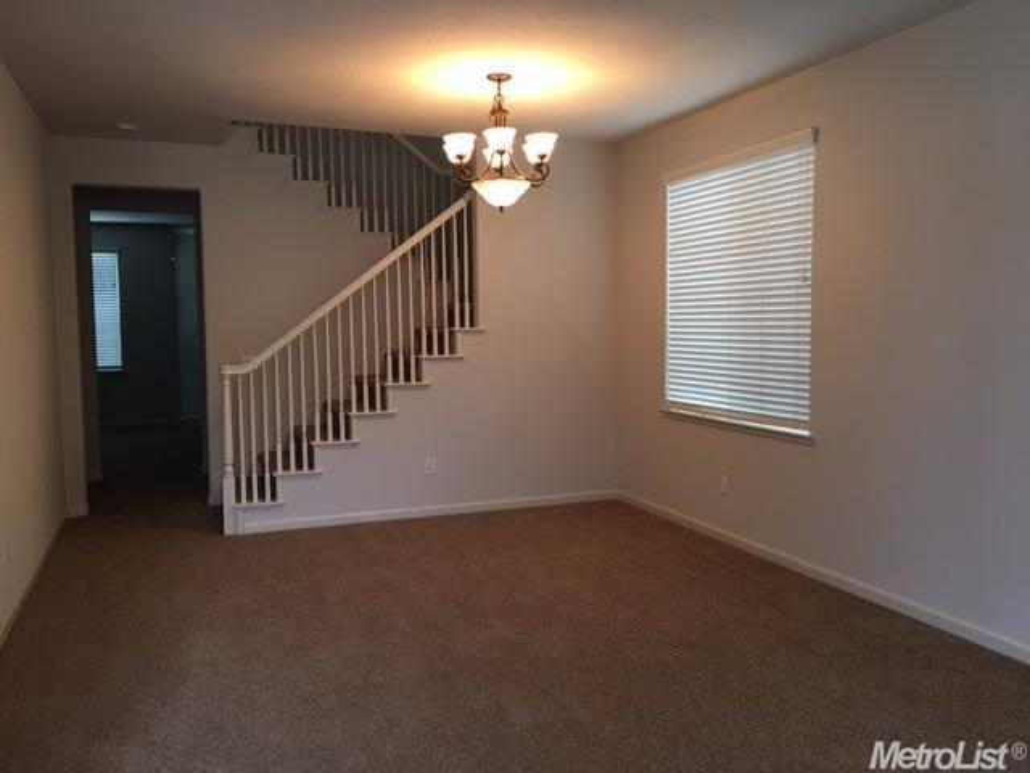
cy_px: 386
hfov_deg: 61.7
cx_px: 515
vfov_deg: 48.2
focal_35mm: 29
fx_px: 863
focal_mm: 4.15
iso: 40
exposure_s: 1/15
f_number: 2.2
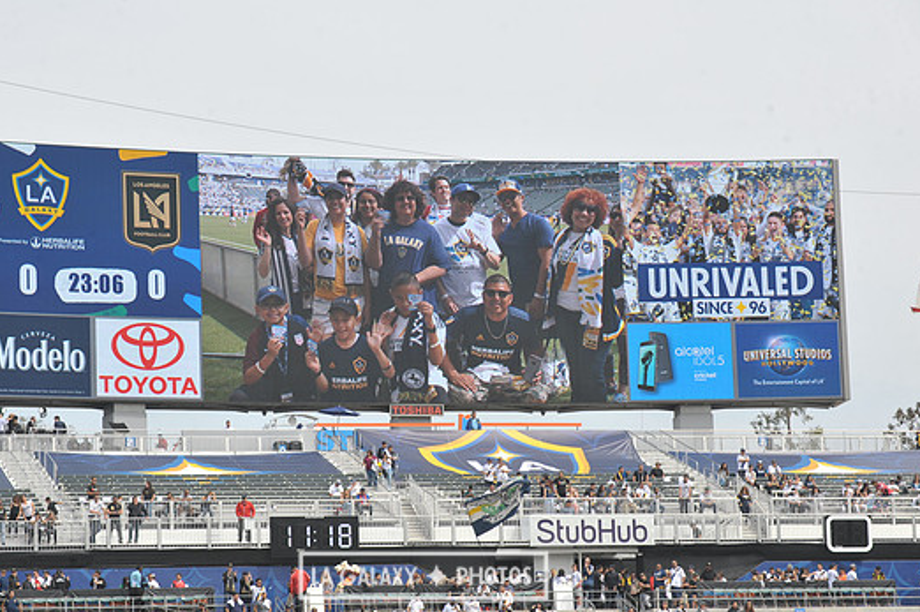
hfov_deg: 15.9
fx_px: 3293
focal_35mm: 129
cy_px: 310
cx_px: 423
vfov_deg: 10.6
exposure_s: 1/400
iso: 200
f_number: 10
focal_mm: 116
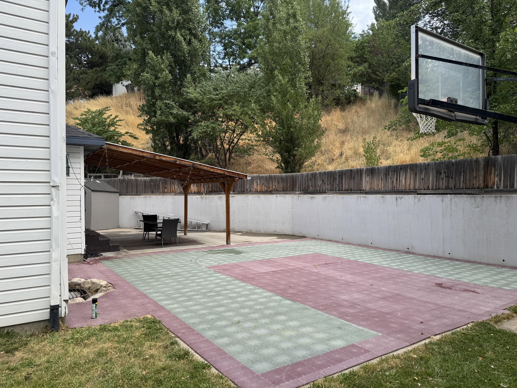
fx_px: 358
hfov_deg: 71.6
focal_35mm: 24
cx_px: 258
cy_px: 194
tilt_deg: -1.4
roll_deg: +0.1
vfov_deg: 56.8
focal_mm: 6.76
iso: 80
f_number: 1.78
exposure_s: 1/1721
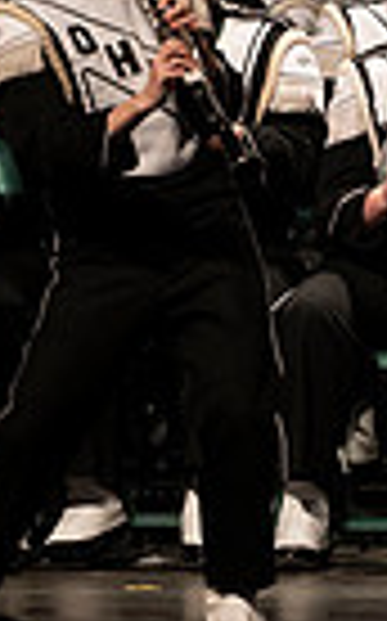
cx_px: 770
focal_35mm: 855
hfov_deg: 1.5
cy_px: 63
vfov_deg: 2.5
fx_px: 14458
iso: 2500
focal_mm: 200
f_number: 2.8
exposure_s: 1/500
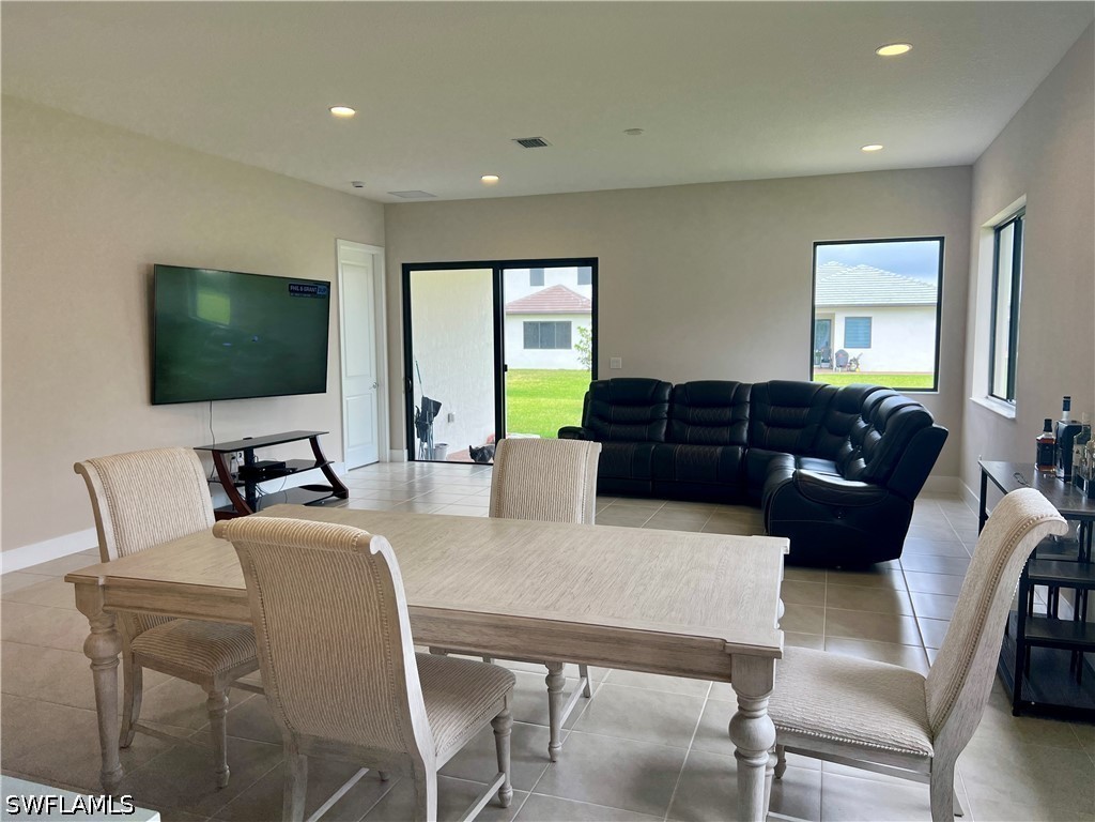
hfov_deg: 67.3
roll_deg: +0.2
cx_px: 548
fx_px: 822
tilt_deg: -6.1
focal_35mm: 26
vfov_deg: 53.1
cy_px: 411
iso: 50
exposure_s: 1/158
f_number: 1.5
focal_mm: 5.7
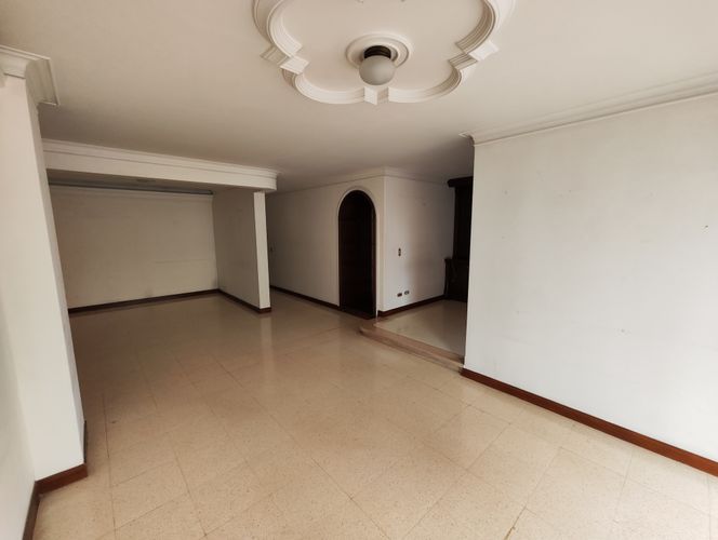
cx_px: 359
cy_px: 270
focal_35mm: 14
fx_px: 291
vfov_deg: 85.8
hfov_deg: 102.0
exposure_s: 1/120
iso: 406
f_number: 2.2
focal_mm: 2.16
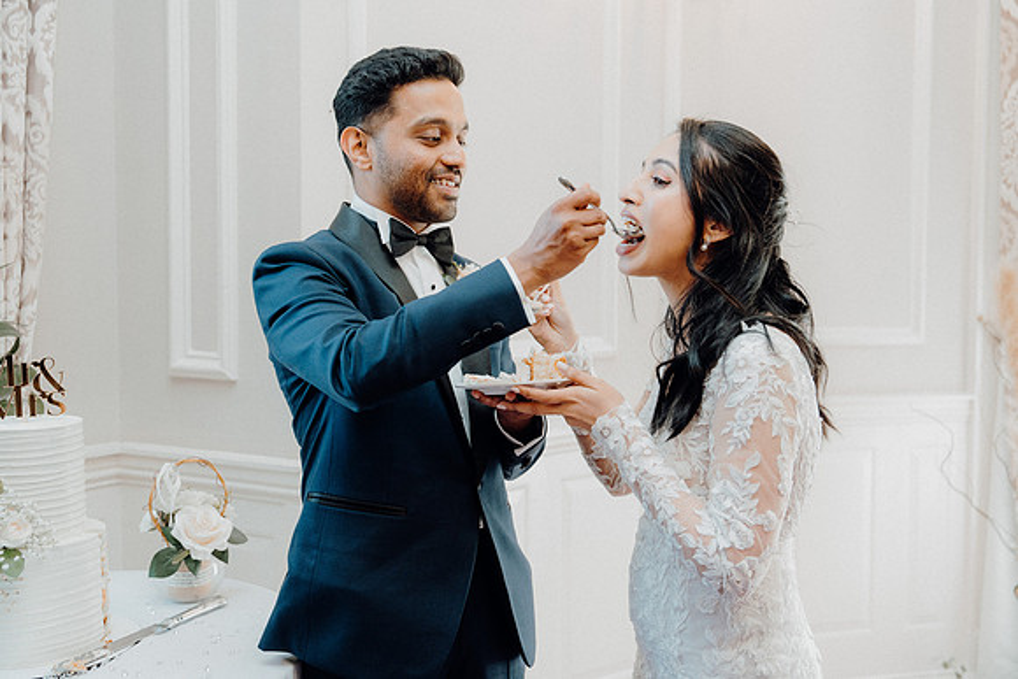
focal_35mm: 40
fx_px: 1131
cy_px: 340
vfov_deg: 33.4
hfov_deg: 48.4
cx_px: 509
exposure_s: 1/200
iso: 1000
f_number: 3.5
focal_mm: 40
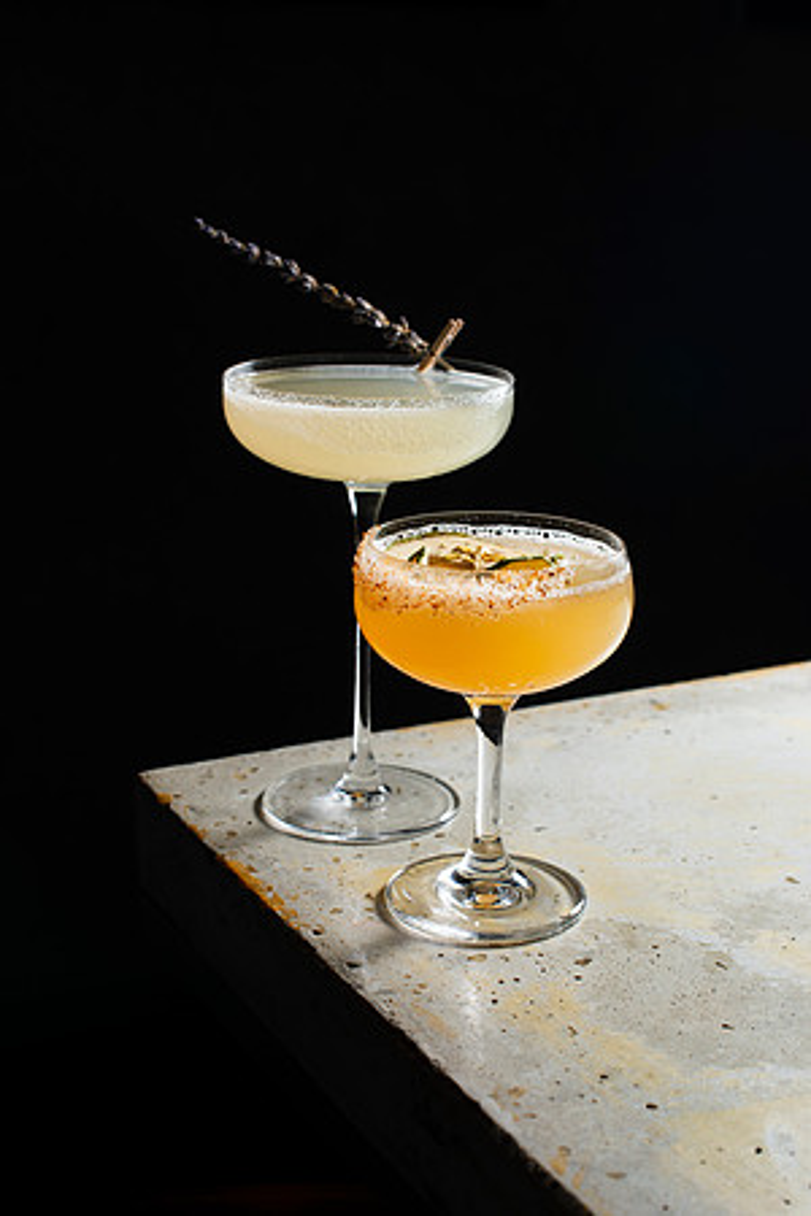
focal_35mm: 50
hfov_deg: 27.0
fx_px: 1689
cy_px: 608
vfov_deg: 39.6
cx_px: 406
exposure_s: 1/200
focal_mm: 50
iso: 200
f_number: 8
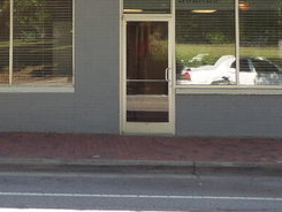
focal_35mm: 107
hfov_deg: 18.2
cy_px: -38
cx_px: 54
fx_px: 872
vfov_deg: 13.5
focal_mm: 6.8
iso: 100
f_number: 3.6
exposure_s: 1/180
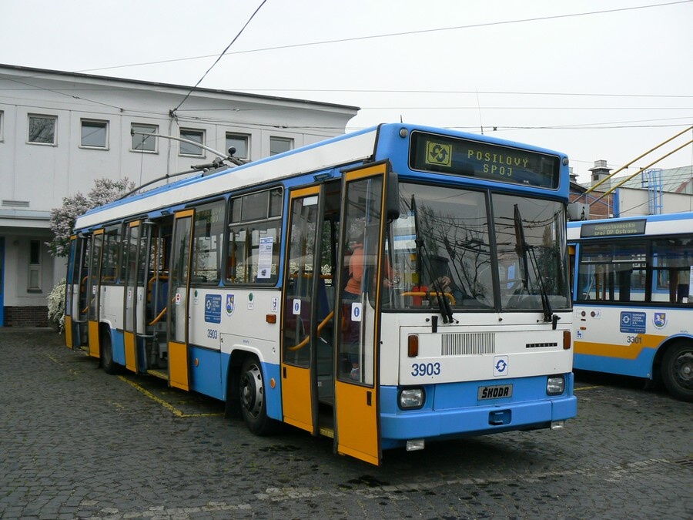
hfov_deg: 51.4
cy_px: 260
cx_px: 346
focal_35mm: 36
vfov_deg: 39.7
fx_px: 721
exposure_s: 1/800
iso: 100
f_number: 2.8
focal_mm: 6
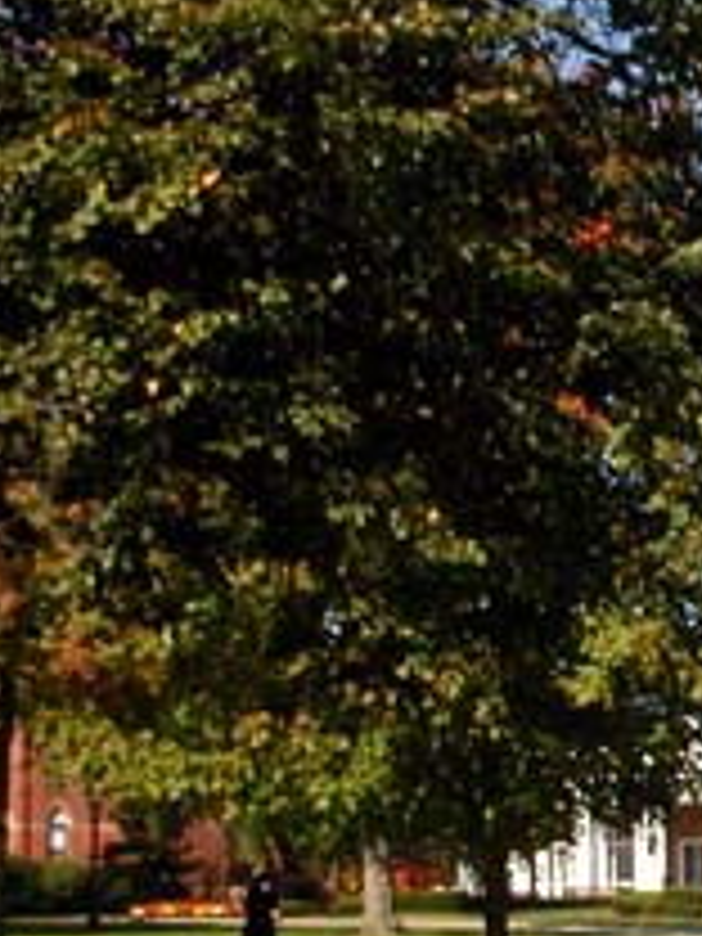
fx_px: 2407
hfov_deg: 15.5
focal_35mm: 89
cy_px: 619
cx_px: 1017
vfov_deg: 21.9
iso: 100
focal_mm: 5.6
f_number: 4.5
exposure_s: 1/465
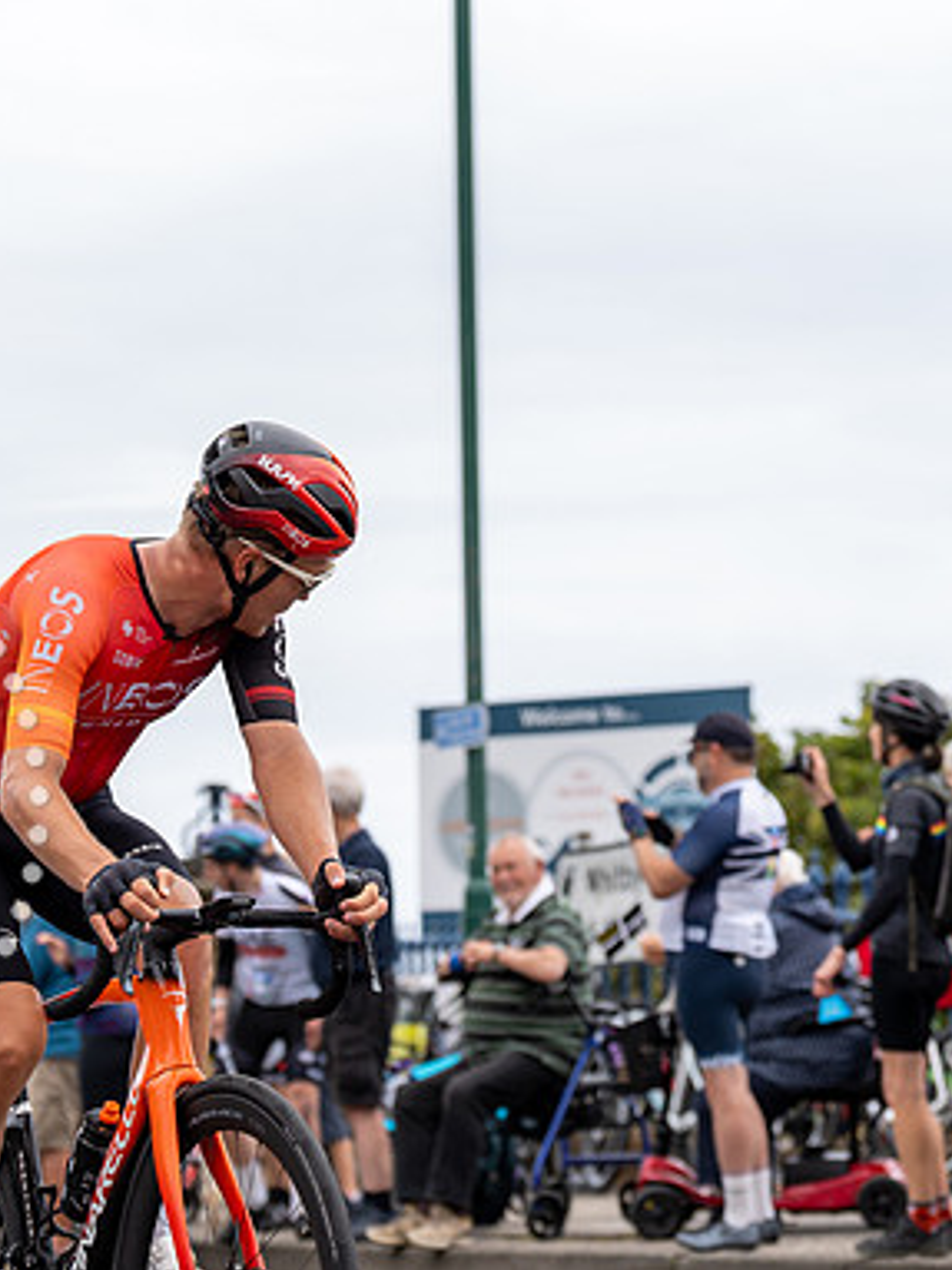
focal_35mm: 115
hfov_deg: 12.8
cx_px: 252
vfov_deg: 17.1
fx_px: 4219
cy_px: 632
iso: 320
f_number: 3.5
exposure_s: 1/1000
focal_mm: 79
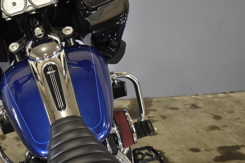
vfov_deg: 23.8
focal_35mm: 56
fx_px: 381
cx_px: 47
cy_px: 32
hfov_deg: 34.5
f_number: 3.8
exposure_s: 1/30
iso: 400
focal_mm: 22
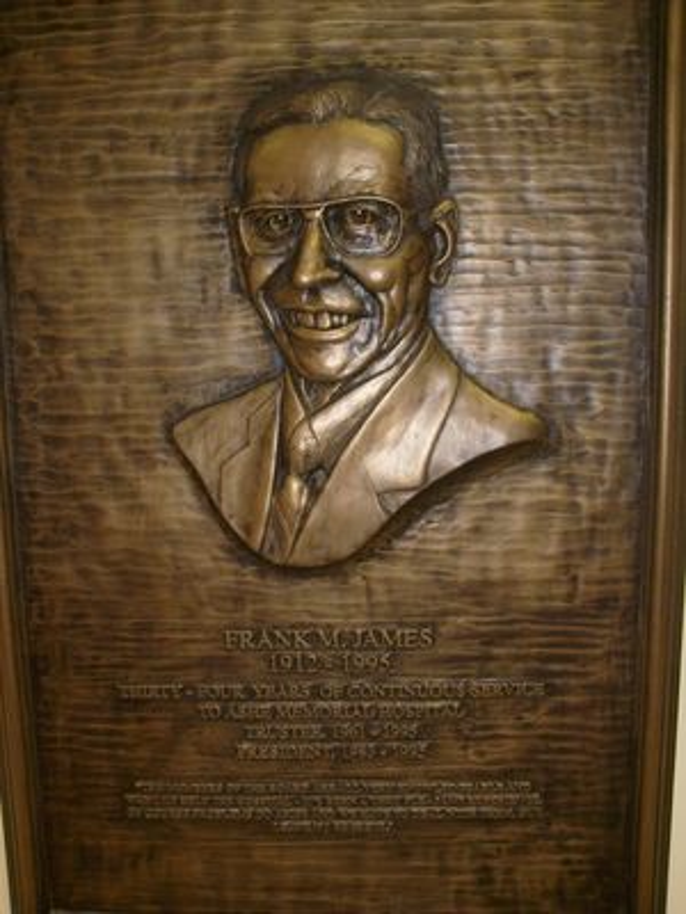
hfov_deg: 40.7
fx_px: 925
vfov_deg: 52.6
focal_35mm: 35
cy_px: 457
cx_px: 343
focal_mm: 5.8
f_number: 2.8
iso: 100
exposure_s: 1/45
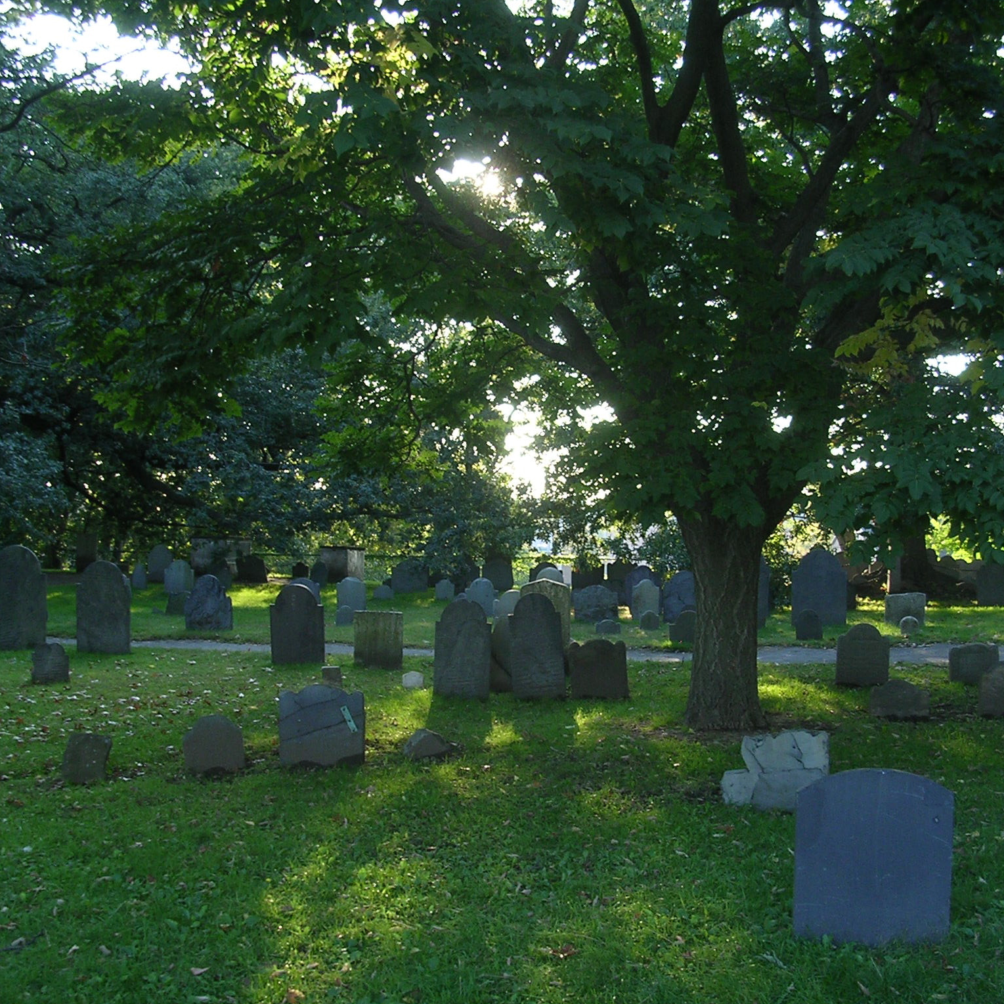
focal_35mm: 45
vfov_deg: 37.5
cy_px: 582
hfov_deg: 37.6
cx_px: 504
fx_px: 1477
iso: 100
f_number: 2.8
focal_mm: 5.8
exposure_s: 1/77
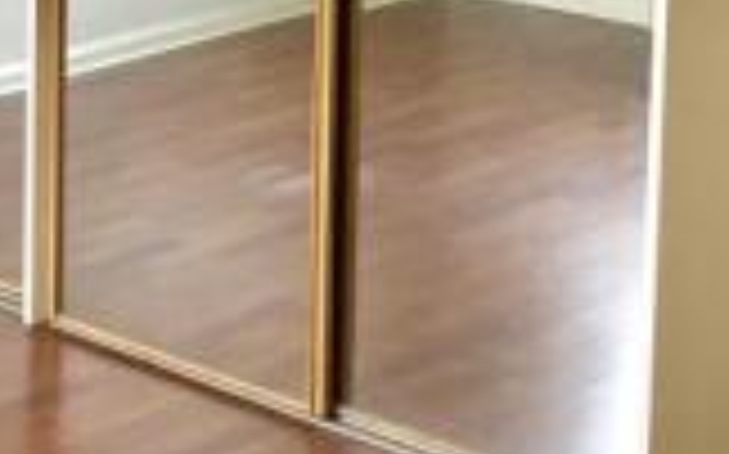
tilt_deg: -7.4
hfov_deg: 19.2
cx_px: 110
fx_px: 2124
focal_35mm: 107
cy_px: -115
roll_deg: -1.0
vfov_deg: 11.9
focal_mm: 3.99
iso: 40
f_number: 1.8
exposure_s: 1/23
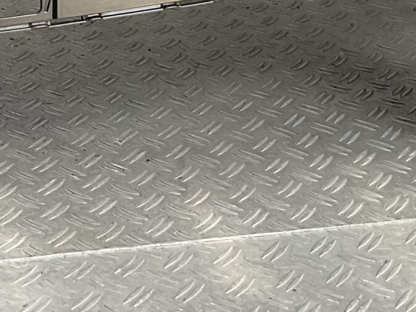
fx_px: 1334
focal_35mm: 111
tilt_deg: -12.5
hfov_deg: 17.6
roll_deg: +0.9
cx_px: 93
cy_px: -247
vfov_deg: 12.2
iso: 16
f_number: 1.8
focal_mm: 3
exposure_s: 1/380
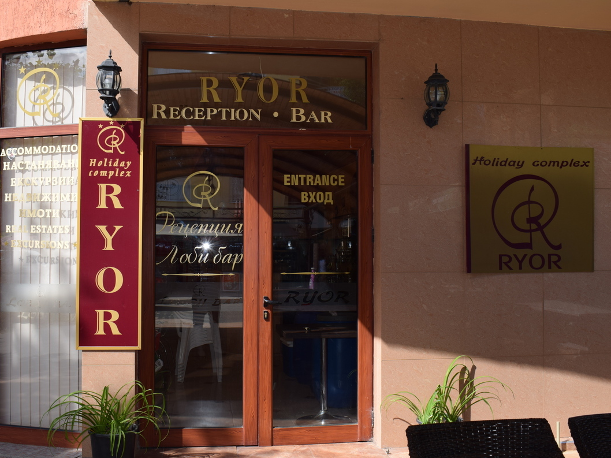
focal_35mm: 36
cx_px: 286
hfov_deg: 51.3
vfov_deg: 39.6
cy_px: 228
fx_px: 635
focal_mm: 22
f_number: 7.1
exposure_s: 1/200
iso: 100
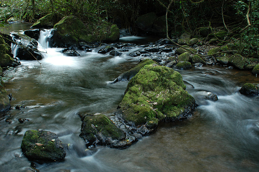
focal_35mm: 42
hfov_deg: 46.4
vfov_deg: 31.9
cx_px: 130
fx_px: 302
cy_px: 86
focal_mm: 28
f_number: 8
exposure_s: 2
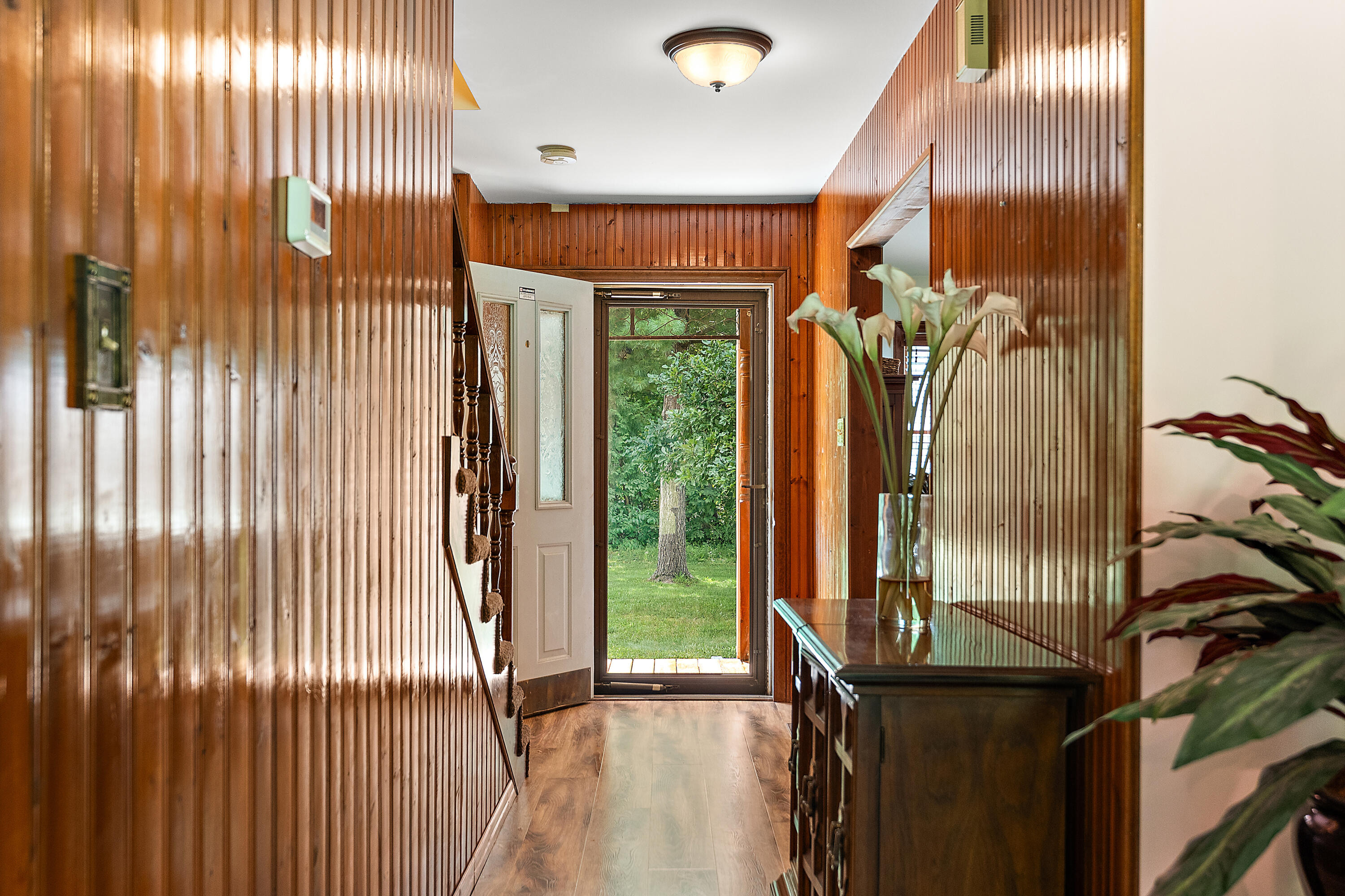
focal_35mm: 31
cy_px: 448
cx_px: 672
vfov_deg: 42.3
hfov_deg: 60.3
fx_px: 1158
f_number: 3.5
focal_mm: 20.8
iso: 400
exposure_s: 1/25
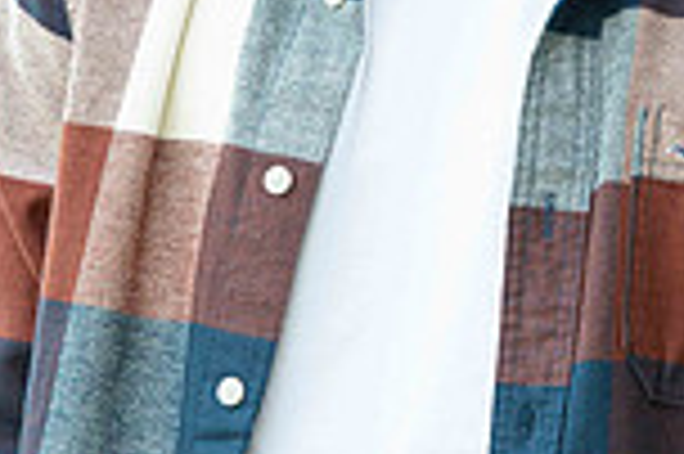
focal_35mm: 631
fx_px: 11976
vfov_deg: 2.2
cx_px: 526
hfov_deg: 3.3
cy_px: -191
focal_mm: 165
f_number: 5
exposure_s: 1/200
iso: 400
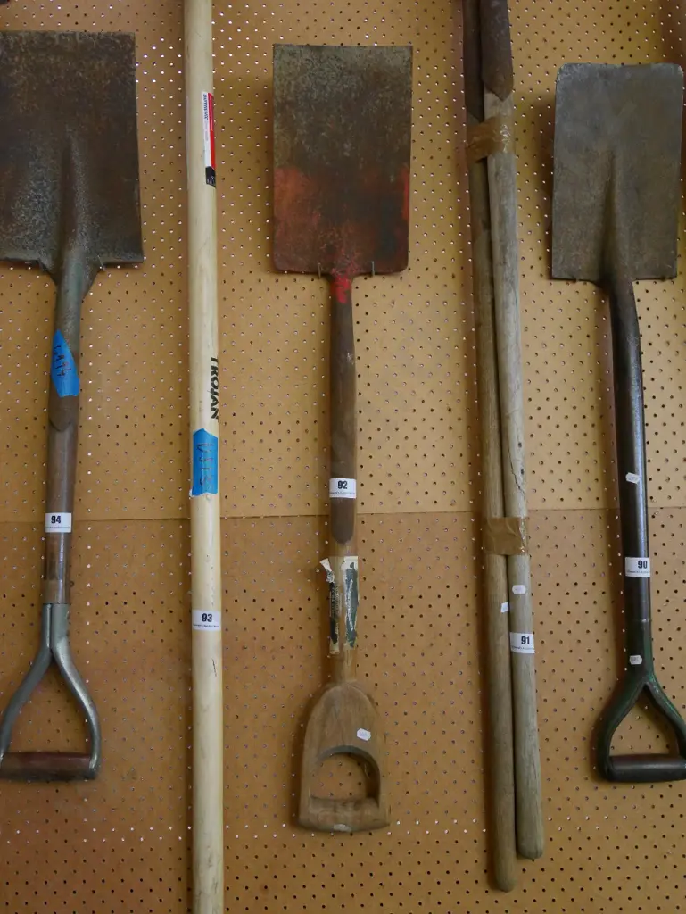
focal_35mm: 36
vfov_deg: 51.3
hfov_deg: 39.7
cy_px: 457
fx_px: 950
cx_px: 343
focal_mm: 18
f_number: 4.2
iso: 3200
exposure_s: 1/10
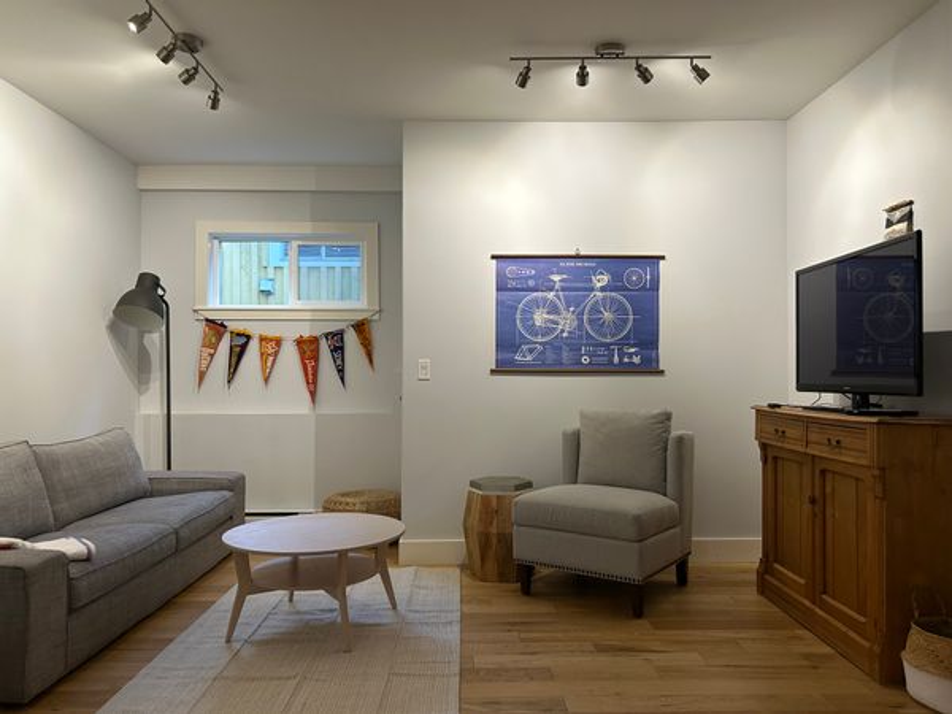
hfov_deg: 67.3
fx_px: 715
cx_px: 476
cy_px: 357
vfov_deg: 53.1
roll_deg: -0.3
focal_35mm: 26
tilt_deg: +1.4
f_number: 1.5
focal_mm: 5.7
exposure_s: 1/60
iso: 125
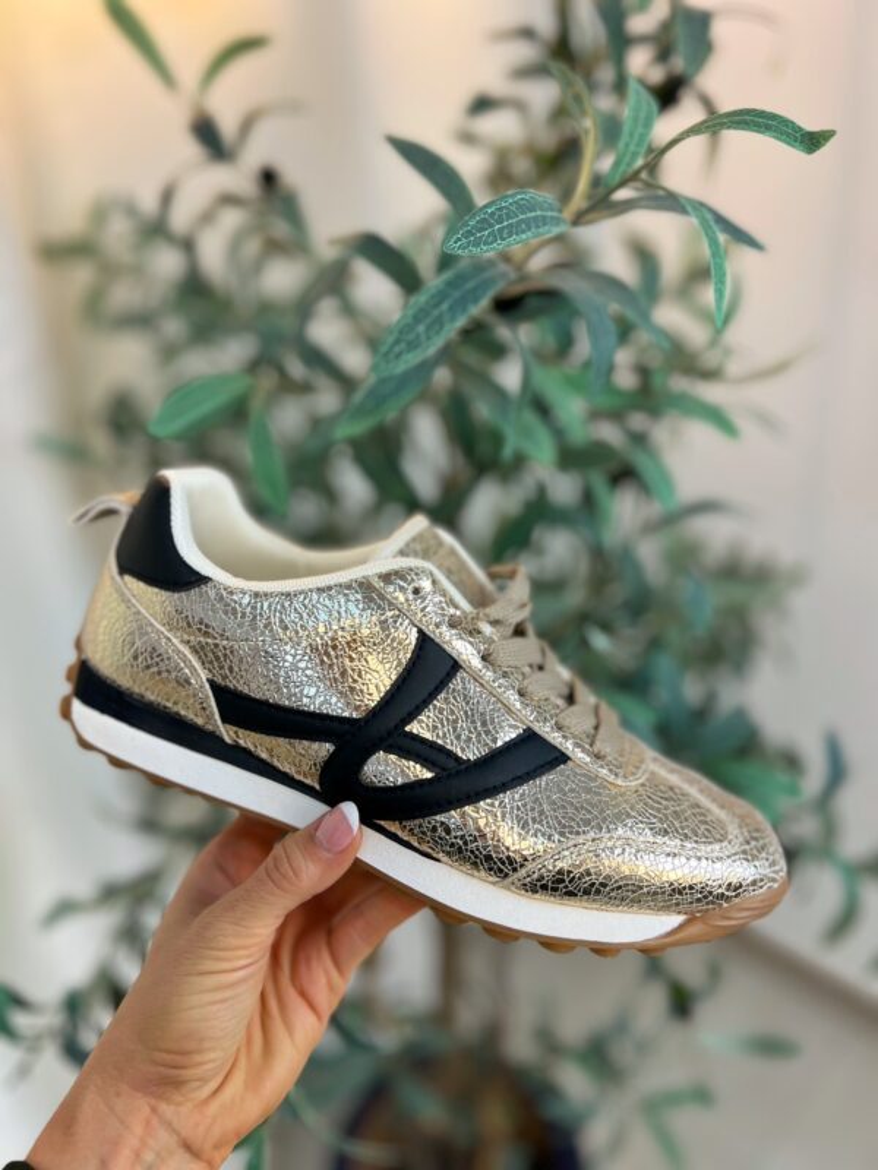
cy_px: 585
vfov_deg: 67.3
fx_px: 879
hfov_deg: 53.1
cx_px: 439
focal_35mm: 26
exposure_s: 1/100
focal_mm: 5.7
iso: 50
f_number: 1.5
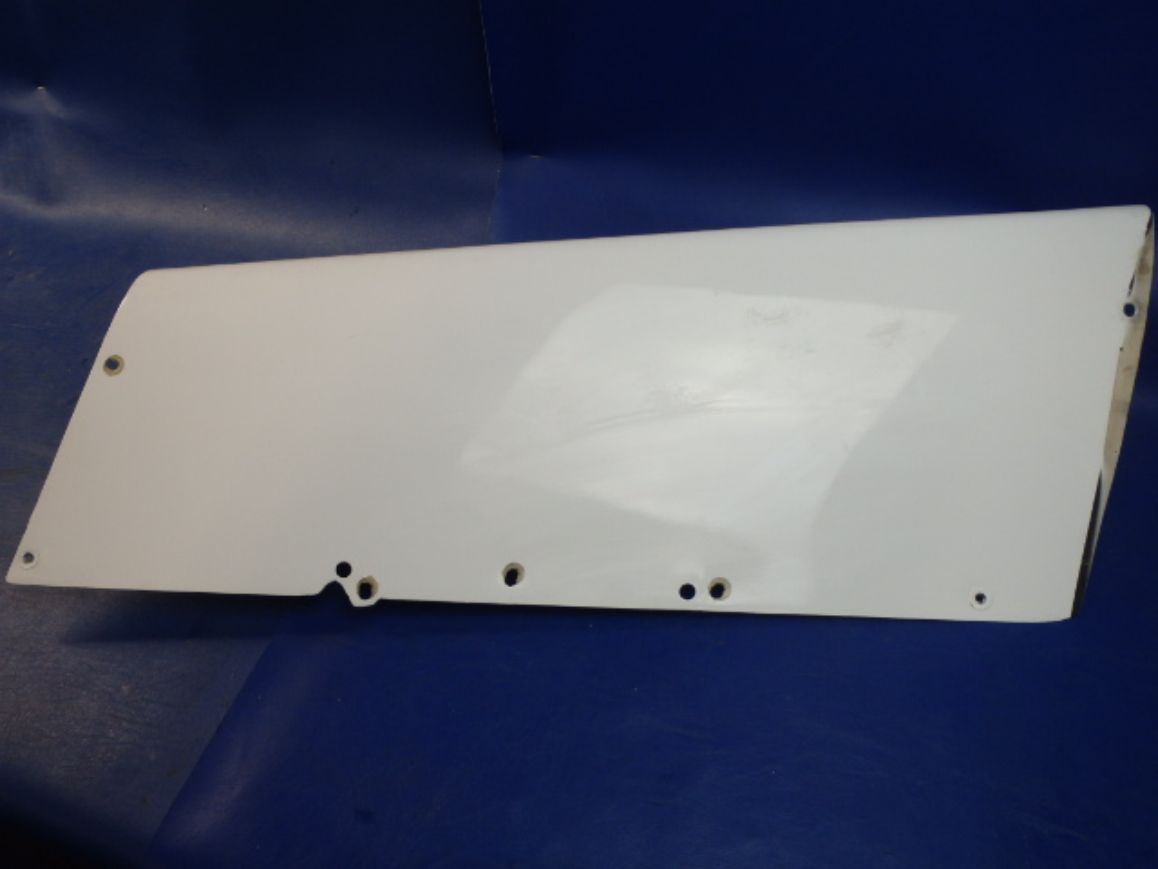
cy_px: 434
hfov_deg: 63.4
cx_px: 579
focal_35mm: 28
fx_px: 937
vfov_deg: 49.7
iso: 160
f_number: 3.9
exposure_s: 1/60
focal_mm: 5
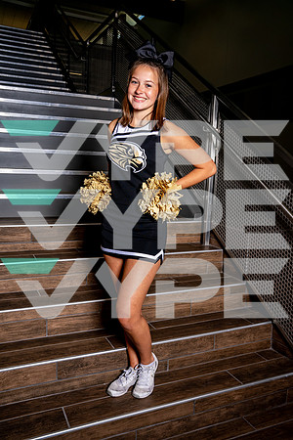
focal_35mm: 31
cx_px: 146
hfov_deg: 42.3
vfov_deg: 60.3
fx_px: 378
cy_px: 220
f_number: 8
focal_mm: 31
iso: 200
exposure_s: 1/200
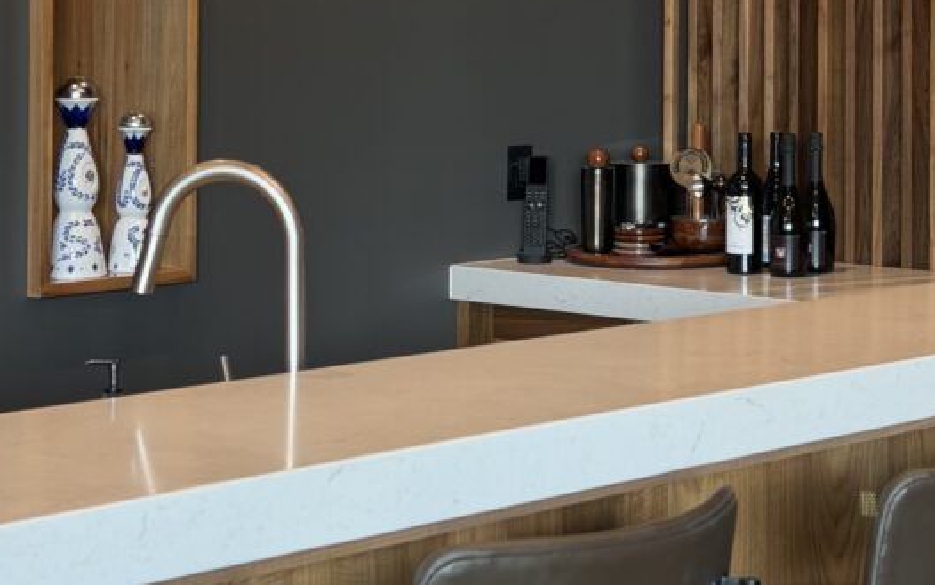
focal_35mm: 99
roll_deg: -0.4
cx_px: 667
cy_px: 18
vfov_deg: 13.1
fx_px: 2523
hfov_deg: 20.9
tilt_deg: -0.7
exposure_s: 1/60
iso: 100
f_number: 1.78
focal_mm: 6.76
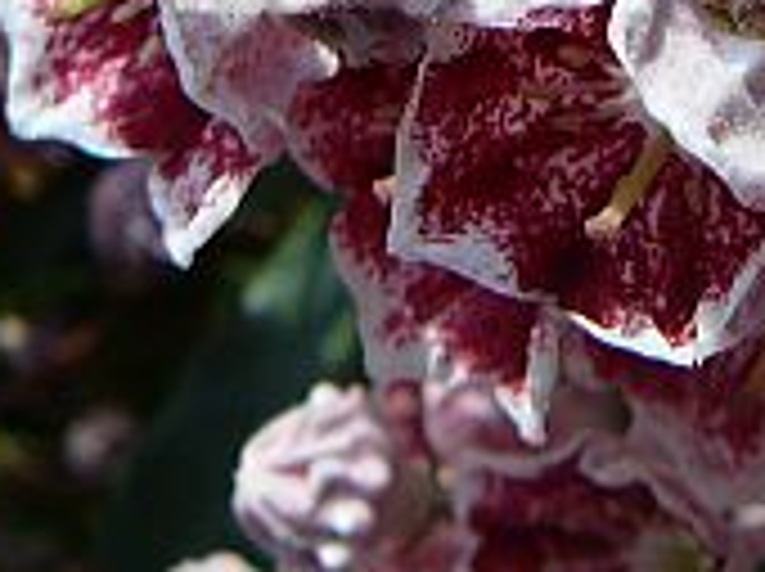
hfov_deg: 15.3
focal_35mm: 128
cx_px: 684
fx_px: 2825
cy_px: -435
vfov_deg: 10.9
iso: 80
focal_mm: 5.2
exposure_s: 1/400
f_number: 2.8
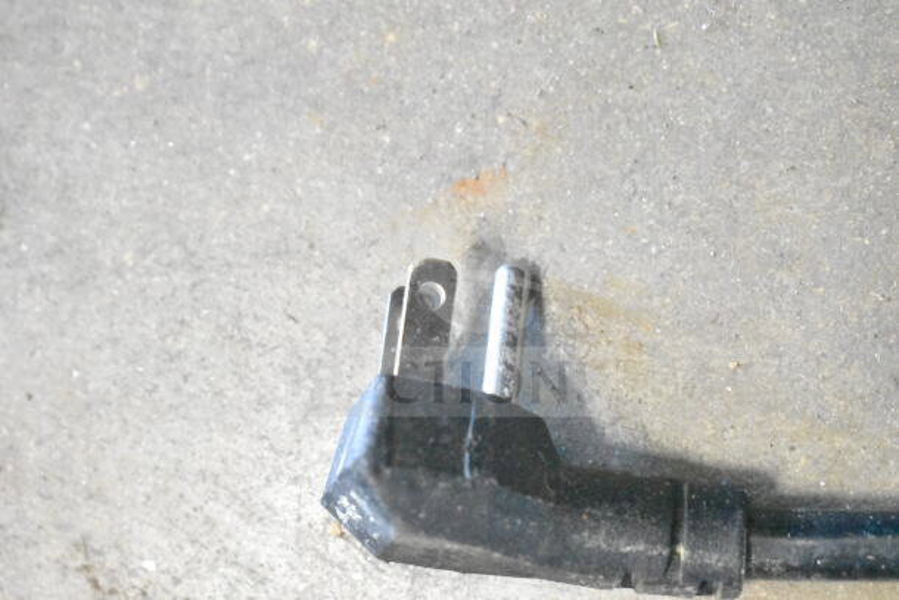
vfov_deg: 16.6
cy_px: 300
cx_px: 450
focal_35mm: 82
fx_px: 2061
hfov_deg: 24.6
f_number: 5.6
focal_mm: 55
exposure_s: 1/100
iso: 25600
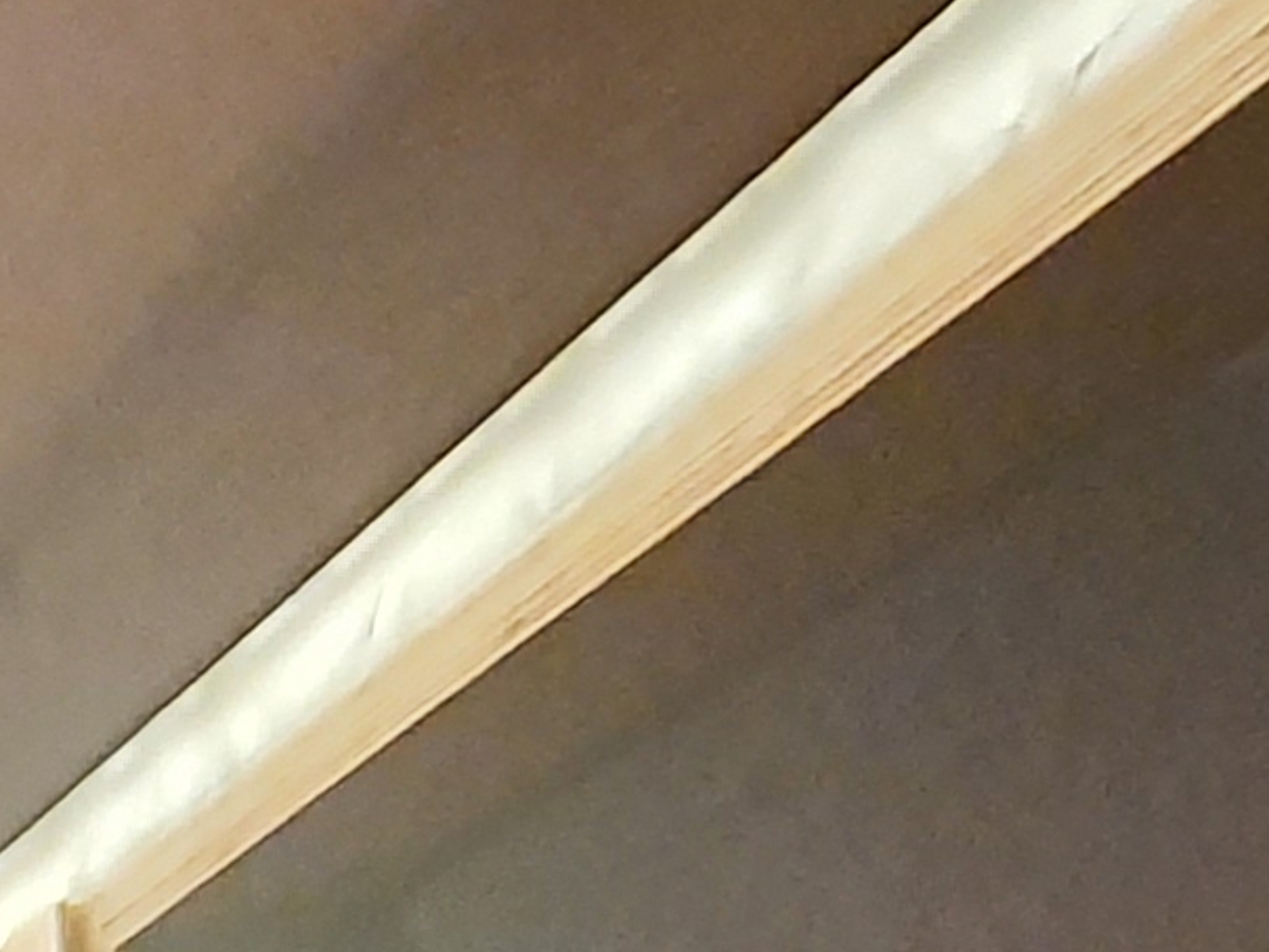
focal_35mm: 99
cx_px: -2181
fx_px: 3630
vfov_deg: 12.1
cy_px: 2271
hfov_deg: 12.5
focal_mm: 1.8
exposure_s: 1/30
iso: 500
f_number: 2.2
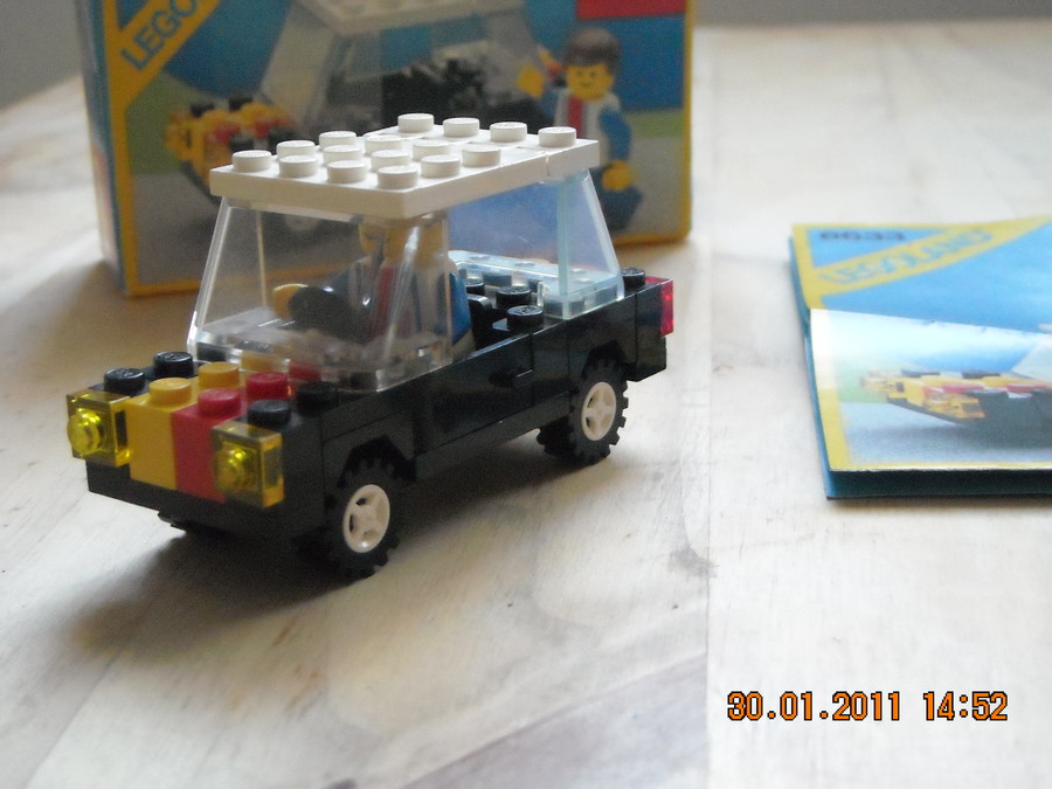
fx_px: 2067
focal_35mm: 68
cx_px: 526
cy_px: 394
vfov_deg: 21.6
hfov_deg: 28.6
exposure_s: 1/64
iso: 800
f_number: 3.7
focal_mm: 11.02
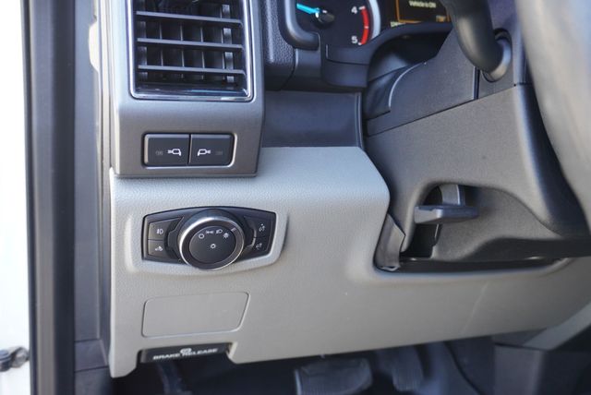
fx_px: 542
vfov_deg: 40.0
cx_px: 296
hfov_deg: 57.2
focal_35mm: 33
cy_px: 198
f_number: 4
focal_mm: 22
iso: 400
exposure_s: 1/60
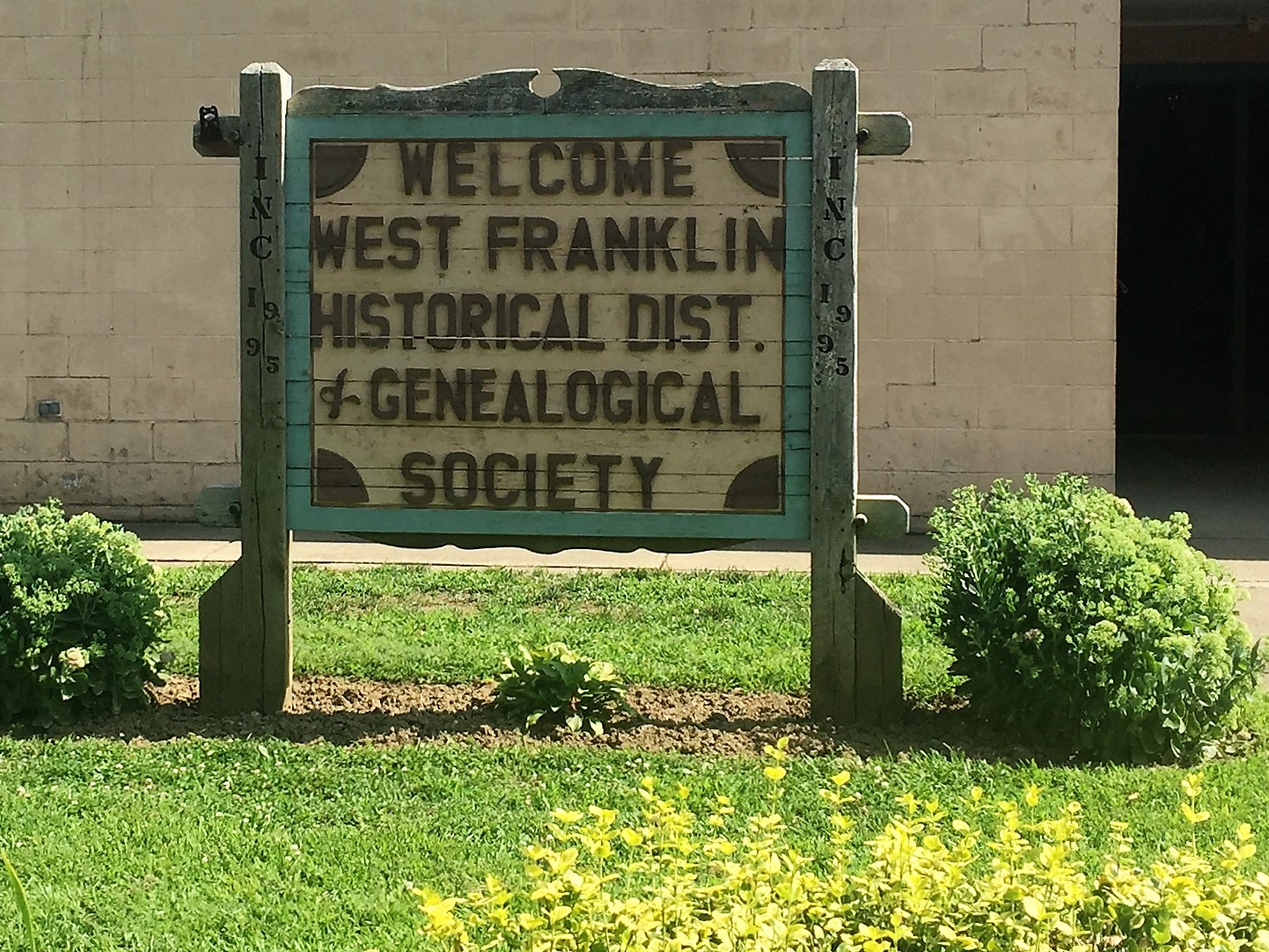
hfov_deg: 29.7
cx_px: 465
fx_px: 2383
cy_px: 349
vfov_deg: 22.5
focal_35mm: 65
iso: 32
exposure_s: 1/1199
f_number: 2.2
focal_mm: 4.15
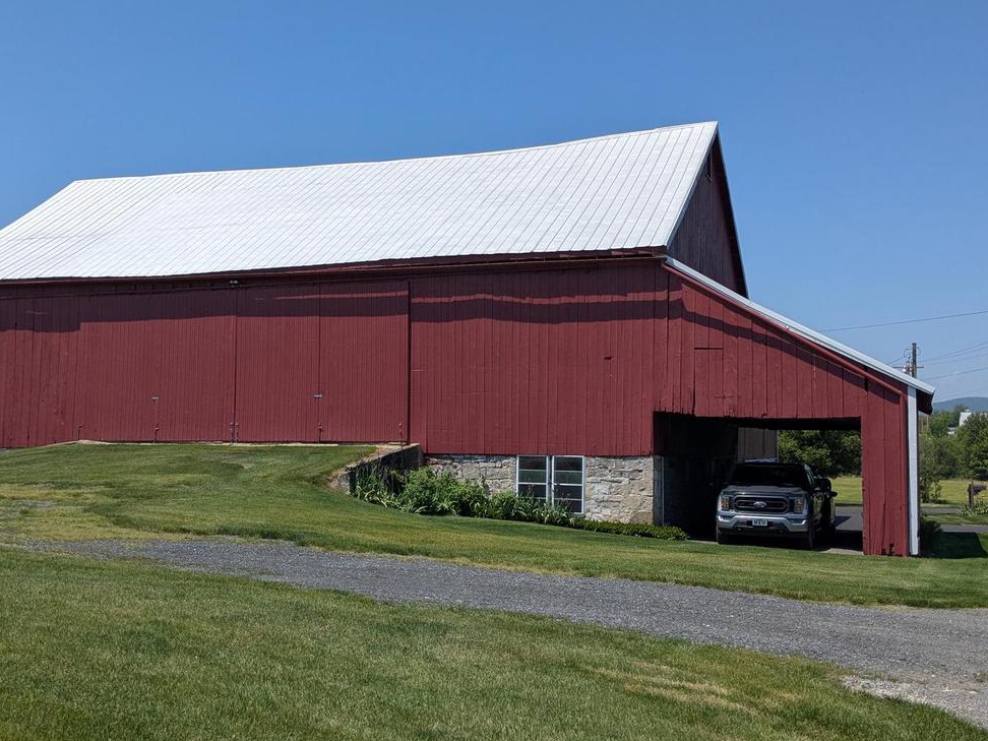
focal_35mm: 40
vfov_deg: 35.9
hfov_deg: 46.6
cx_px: 420
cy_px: 402
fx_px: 1142
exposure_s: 1/4673
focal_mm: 4.38
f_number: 1.73
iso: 43
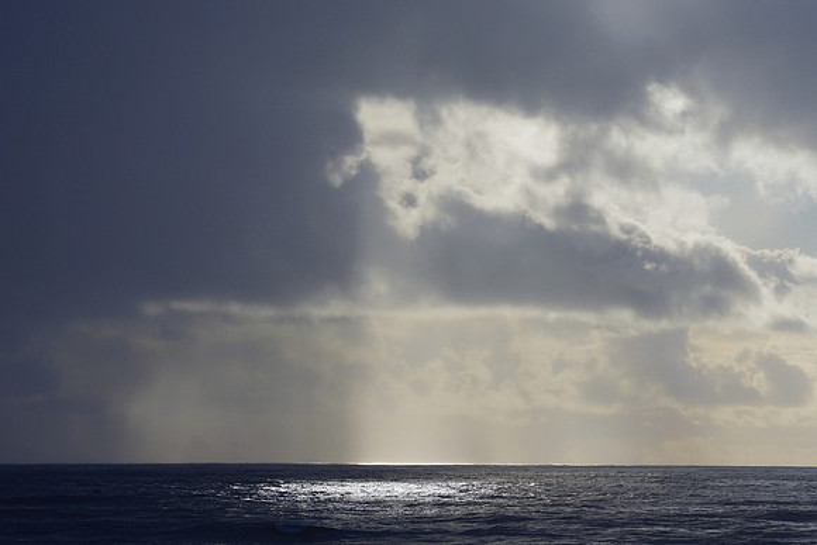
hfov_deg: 13.7
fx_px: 3405
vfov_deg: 9.2
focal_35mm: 150
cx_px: 408
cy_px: 272
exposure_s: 1/500
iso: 100
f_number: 13
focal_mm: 100
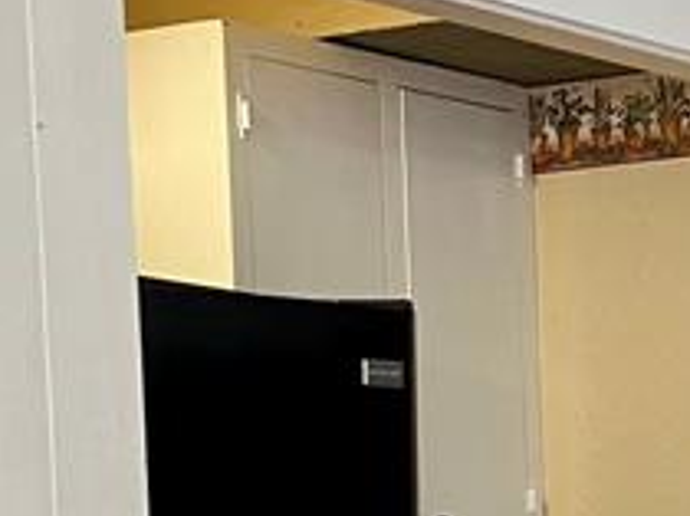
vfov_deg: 11.4
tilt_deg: -1.1
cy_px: 595
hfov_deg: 15.1
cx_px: 785
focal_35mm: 127
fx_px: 2529
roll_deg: +1.8
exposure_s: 1/60
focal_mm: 5.7
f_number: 1.5
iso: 250
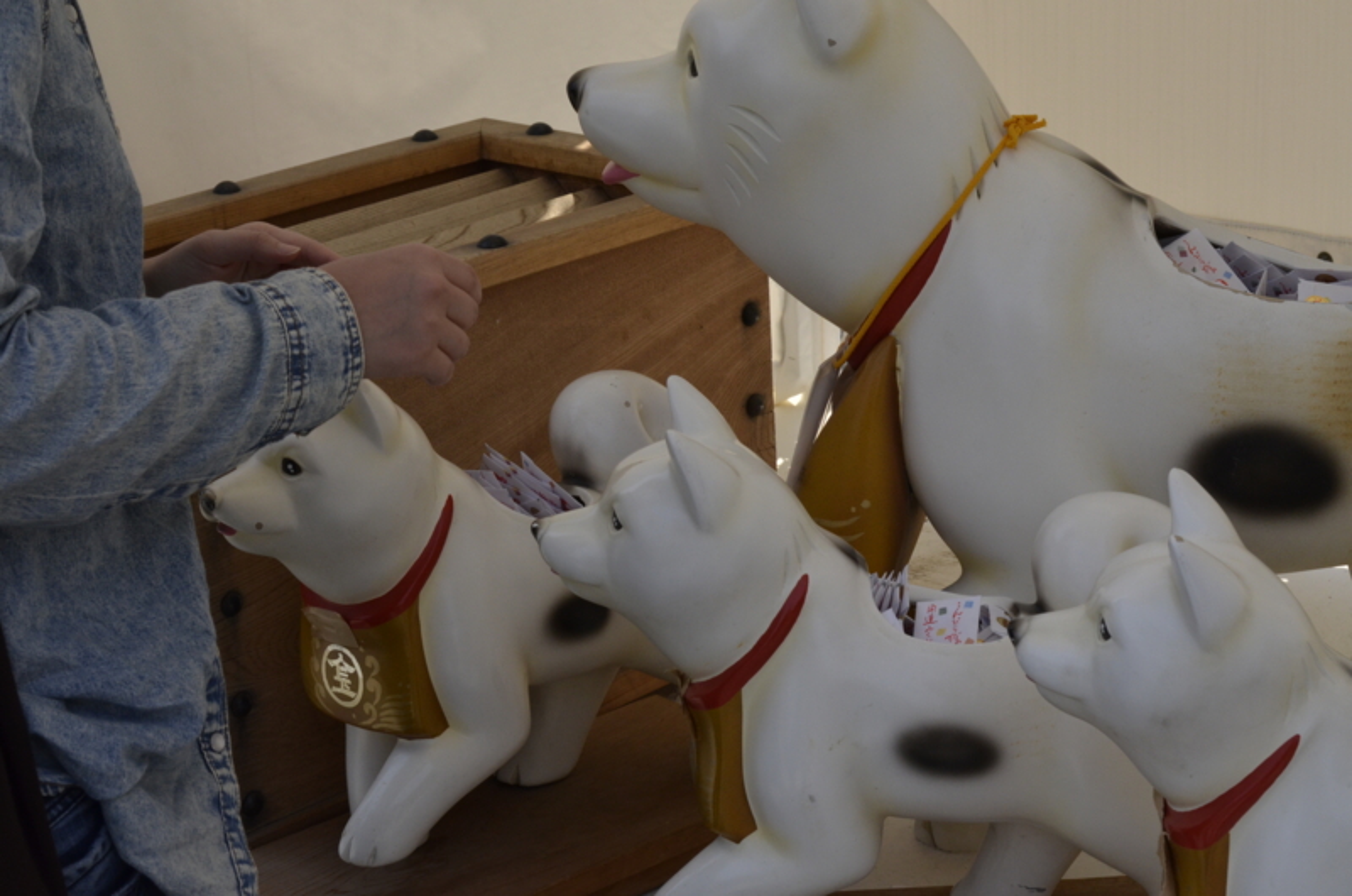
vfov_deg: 18.1
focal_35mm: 75
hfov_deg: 27.0
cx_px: 676
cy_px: 448
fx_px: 2811
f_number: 11
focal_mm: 50
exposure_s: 1/1000
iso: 800
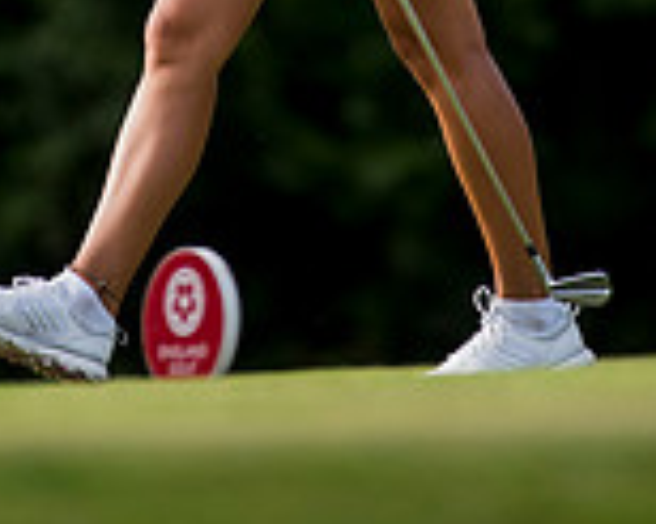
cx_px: 298
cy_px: -311
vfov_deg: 1.9
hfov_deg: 2.4
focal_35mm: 822
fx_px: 15949
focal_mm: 300
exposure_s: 1/1250
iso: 400
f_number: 4
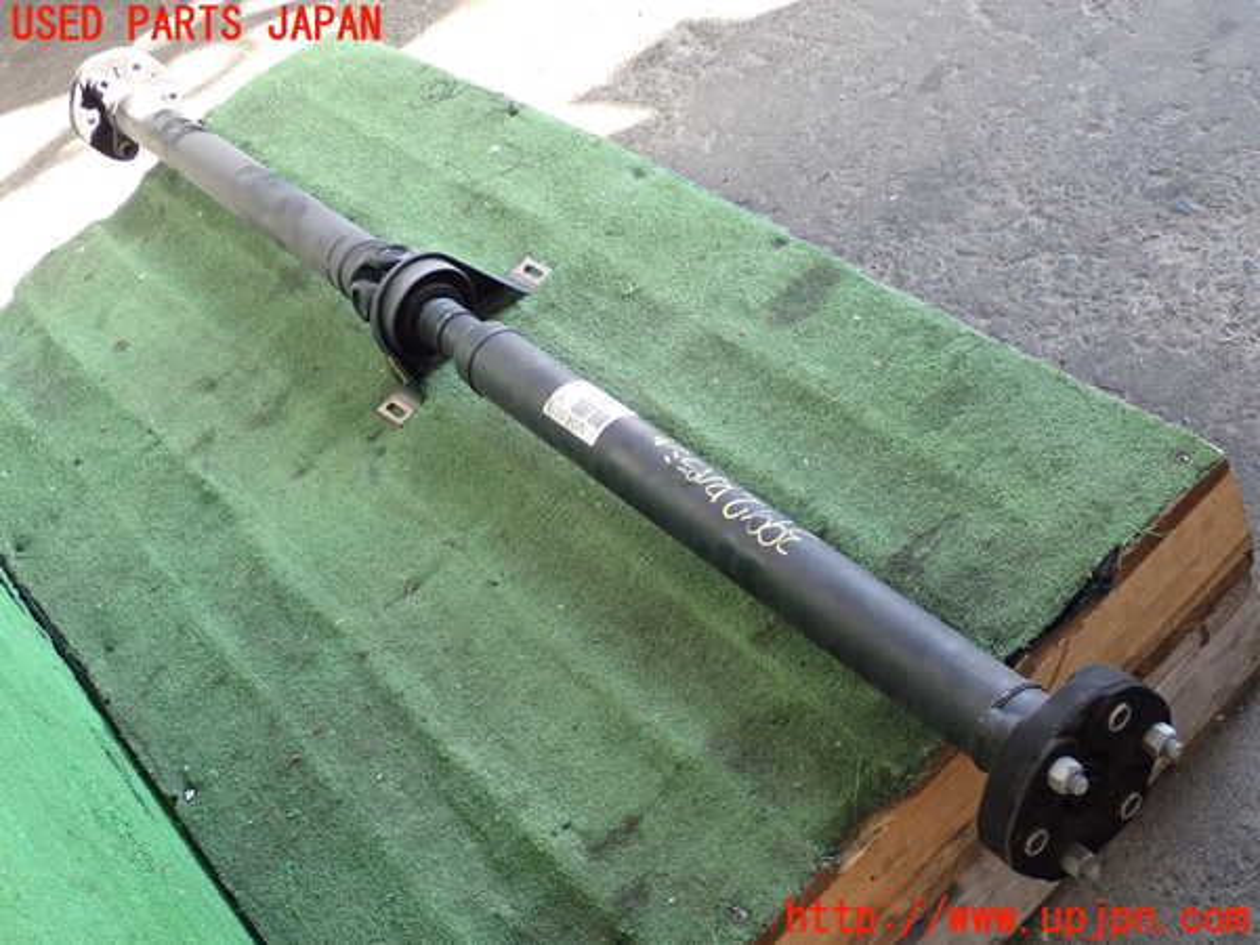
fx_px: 1711
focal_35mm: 47
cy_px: 472
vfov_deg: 30.9
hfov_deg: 40.4
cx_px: 630
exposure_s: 1/125
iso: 640
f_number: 3.1
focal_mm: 8.4
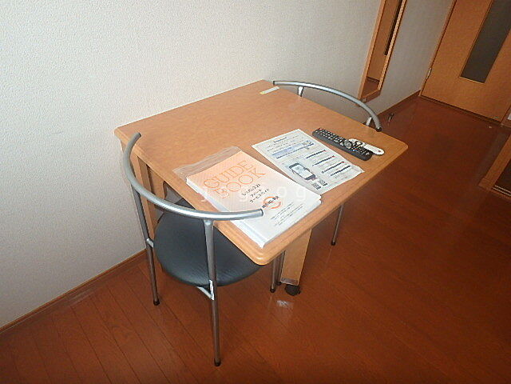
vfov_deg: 63.4
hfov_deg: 79.0
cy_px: 192
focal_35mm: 21
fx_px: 310
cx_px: 256
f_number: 3.5
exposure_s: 1/60
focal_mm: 3.7
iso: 160
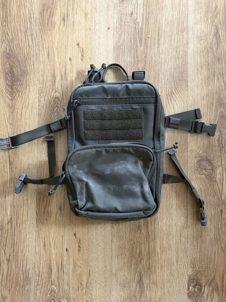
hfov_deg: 53.1
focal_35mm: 26
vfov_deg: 67.3
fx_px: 226
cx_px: 113
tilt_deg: -88.3
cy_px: 151
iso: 500
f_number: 1.6
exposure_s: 1/33
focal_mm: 5.96
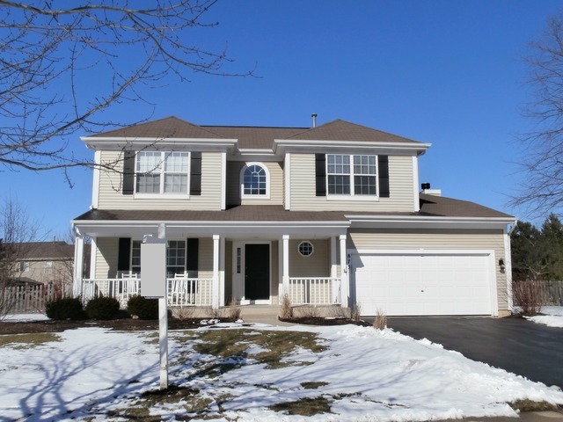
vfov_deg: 46.8
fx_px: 488
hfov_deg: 60.0
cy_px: 211
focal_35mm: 30
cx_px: 282
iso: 100
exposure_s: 1/400
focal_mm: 5.36
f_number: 8.9
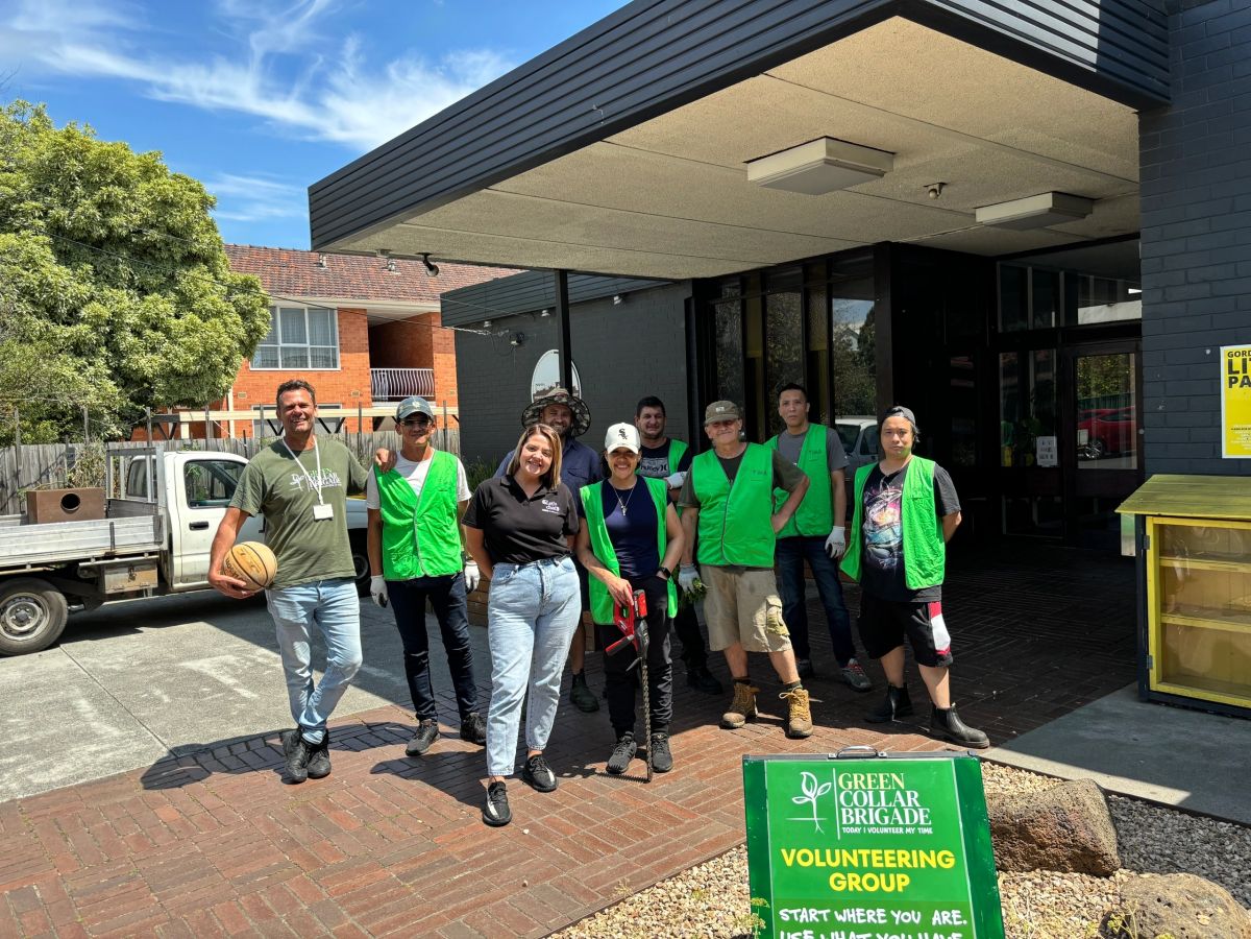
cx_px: 626
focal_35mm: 26
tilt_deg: -2.0
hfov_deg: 67.3
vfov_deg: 53.1
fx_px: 940
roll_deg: +1.4
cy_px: 470
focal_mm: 5.96
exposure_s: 1/1205
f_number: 1.6
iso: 50
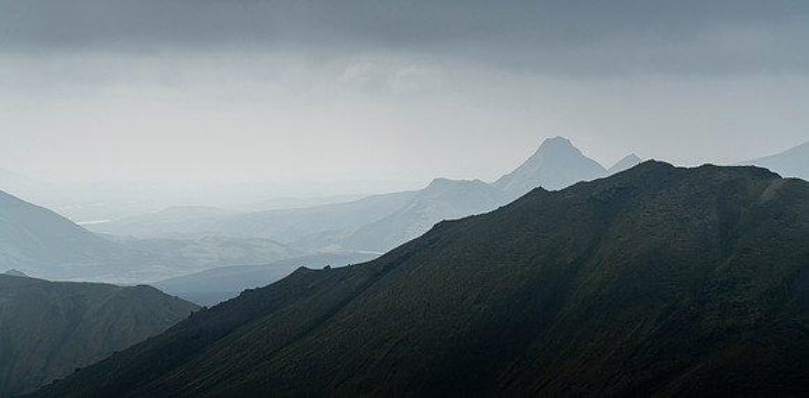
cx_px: 404
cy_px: 161
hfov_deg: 19.5
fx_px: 2359
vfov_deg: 9.6
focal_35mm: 113
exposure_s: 1/320
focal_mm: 105
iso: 200
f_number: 6.3
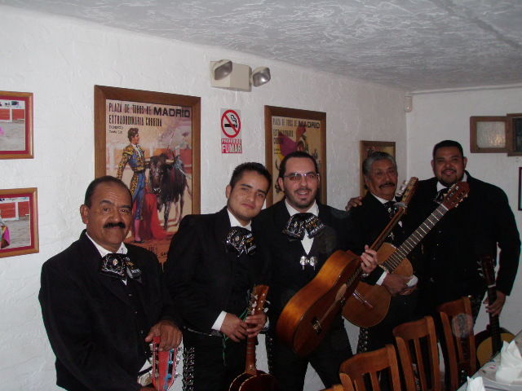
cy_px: 196
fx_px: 573
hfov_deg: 49.0
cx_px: 261
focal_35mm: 38
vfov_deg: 37.7
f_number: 3.5
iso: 160
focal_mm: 6.7
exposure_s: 1/30
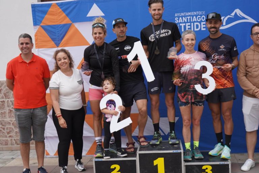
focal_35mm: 38
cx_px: 130
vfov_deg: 35.1
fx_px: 273
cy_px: 86
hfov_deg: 50.7
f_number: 4.5
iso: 100
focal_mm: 38
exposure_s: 1/250
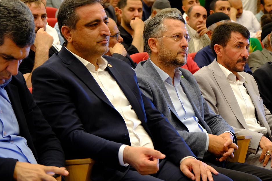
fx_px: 861
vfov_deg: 12.0
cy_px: 89
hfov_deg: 17.9
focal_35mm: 114
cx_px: 165
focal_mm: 52.4
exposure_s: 1/40
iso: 1600
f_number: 4
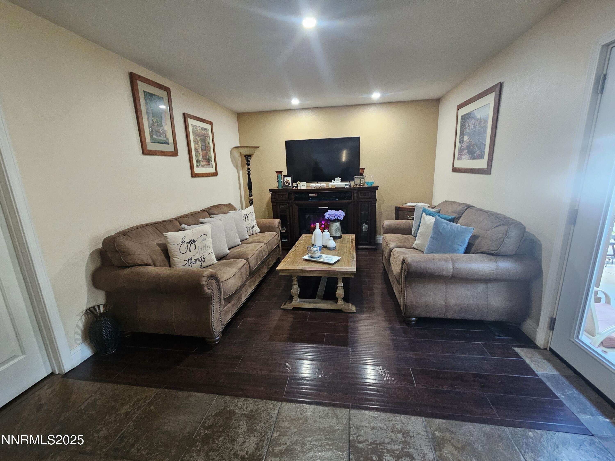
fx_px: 231
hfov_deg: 106.2
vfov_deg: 89.9
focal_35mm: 13
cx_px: 308
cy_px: 230
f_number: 2.2
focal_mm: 2.2
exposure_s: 1/30
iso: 320
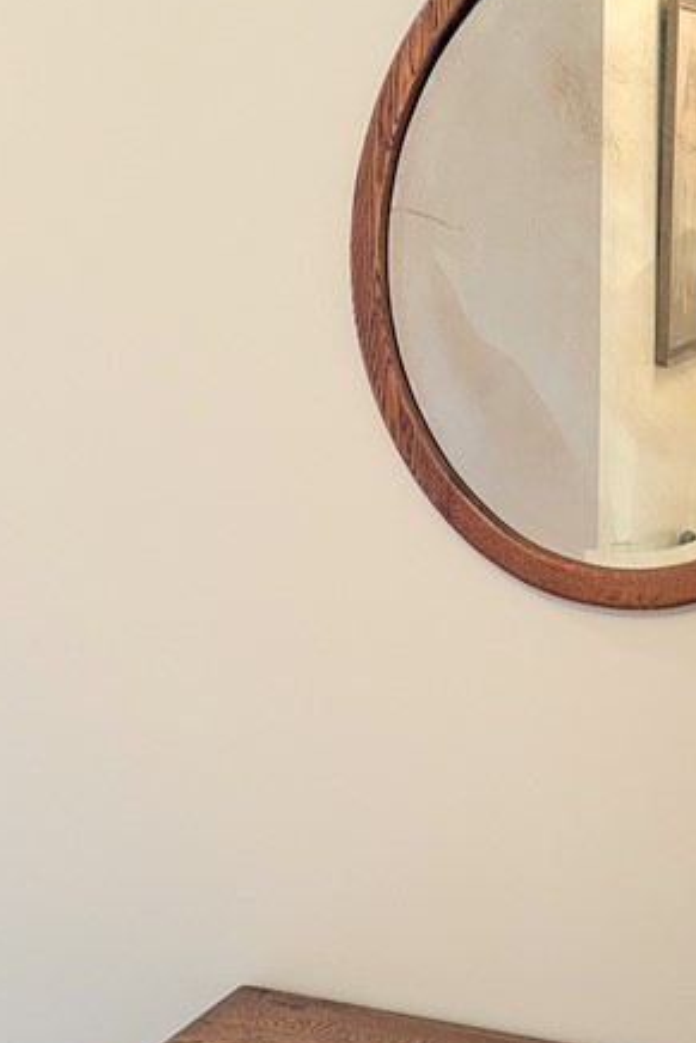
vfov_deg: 32.3
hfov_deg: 22.3
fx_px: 1767
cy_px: 275
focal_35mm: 61
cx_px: 408
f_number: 1.89
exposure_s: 1/24
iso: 127
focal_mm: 5.43
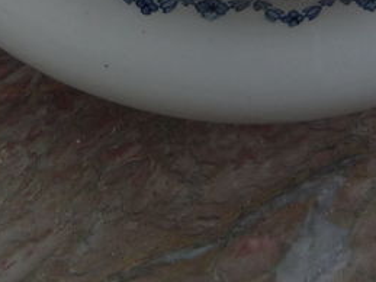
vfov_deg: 11.7
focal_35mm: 116
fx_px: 1259
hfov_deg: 16.8
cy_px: -243
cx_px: 60
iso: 100
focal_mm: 5.2
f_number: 5
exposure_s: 1/400
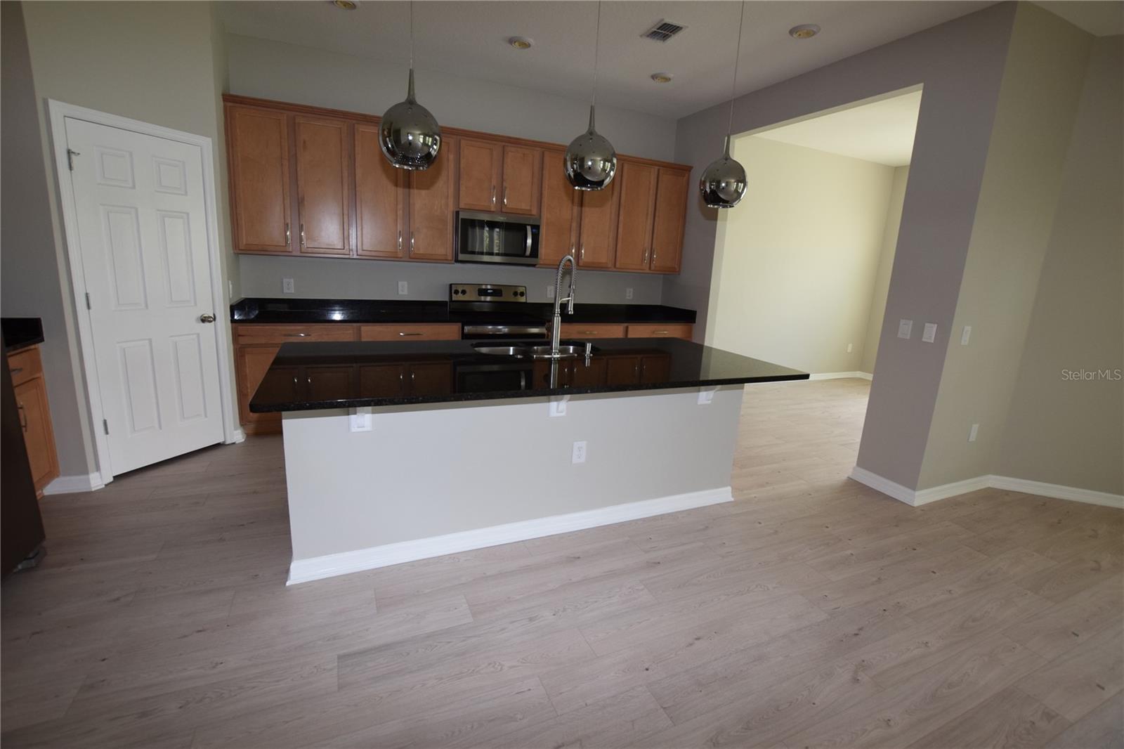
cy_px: 374
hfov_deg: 100.4
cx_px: 562
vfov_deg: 77.3
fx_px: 468
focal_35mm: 15
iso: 720
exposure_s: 1/125
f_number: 5.6
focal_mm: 10
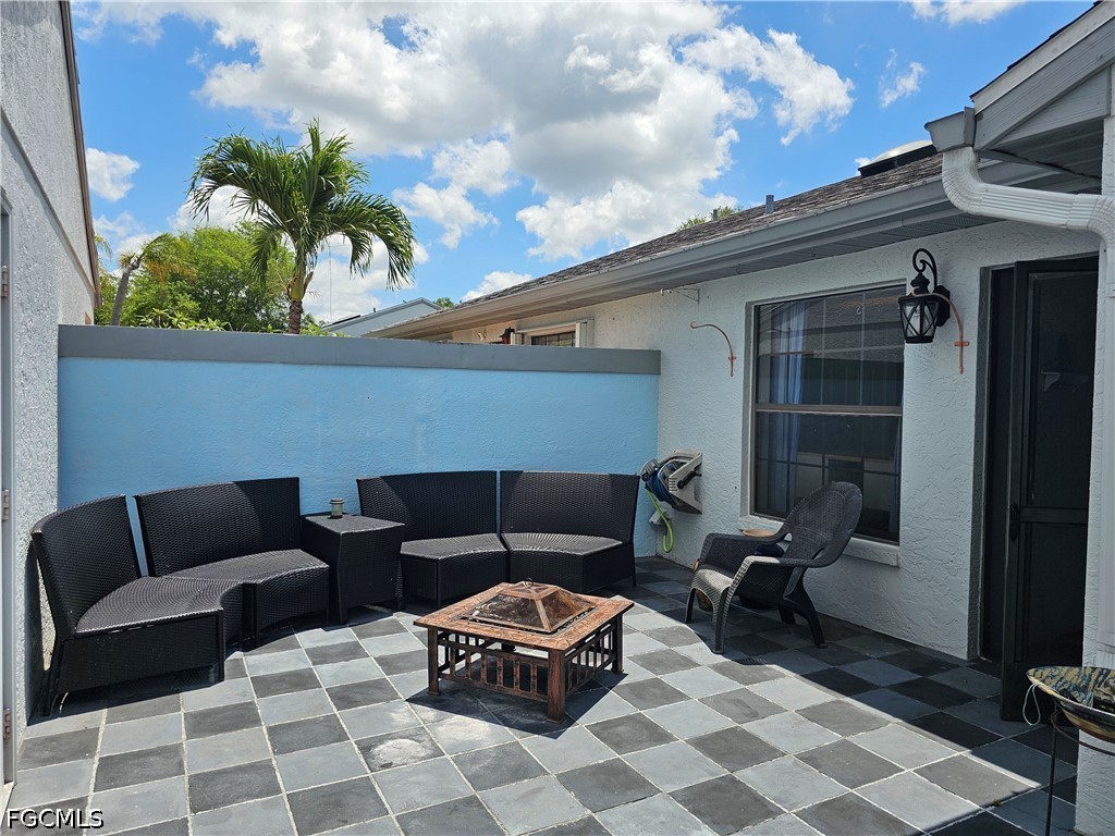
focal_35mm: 23
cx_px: 558
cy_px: 418
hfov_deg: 73.9
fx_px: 741
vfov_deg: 58.9
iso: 10
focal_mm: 6.3
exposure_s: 1/1033
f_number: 1.7
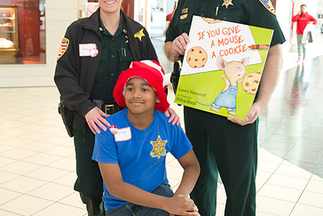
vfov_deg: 26.0
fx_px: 467
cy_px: 106
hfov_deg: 38.0
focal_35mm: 52
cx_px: 124
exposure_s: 1/160
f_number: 2.8
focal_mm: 28
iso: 1250
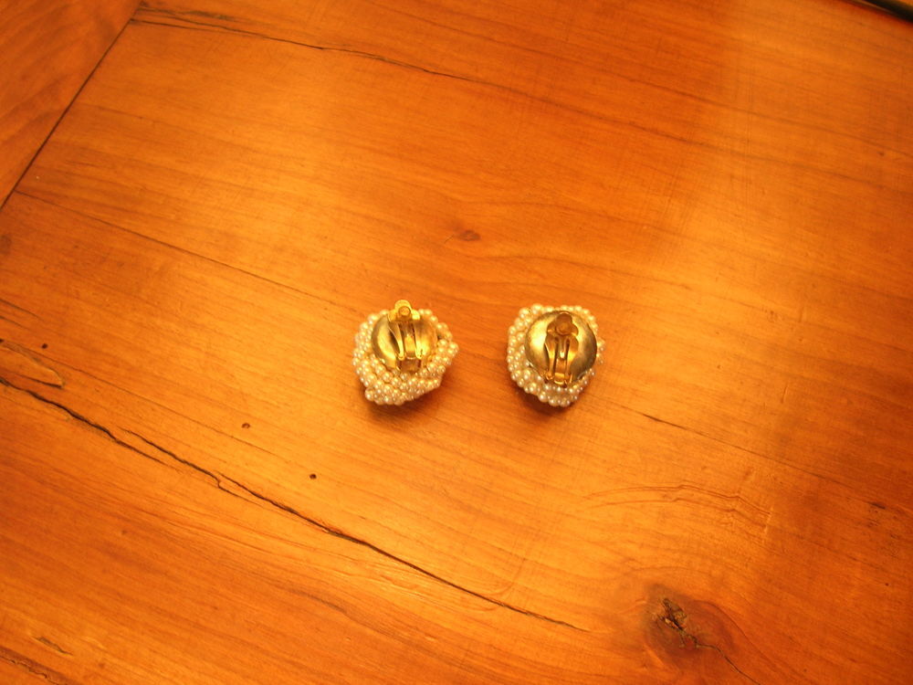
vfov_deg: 41.8
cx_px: 456
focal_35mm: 34
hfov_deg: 54.0
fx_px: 897
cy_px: 342
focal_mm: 5.7
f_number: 2.9
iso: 50
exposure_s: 1/4.8
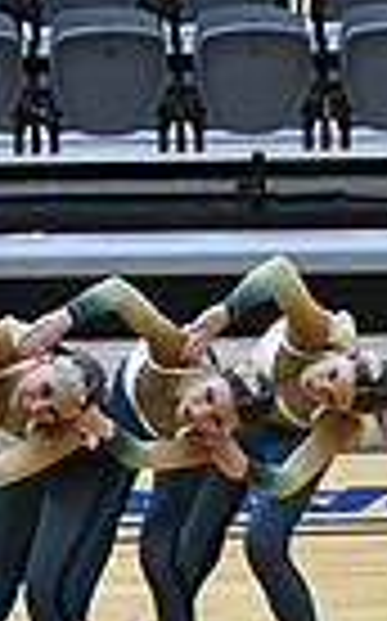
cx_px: -720
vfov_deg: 4.6
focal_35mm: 451
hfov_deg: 2.9
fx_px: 7627
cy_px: 857
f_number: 4
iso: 6400
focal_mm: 70
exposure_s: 1/500
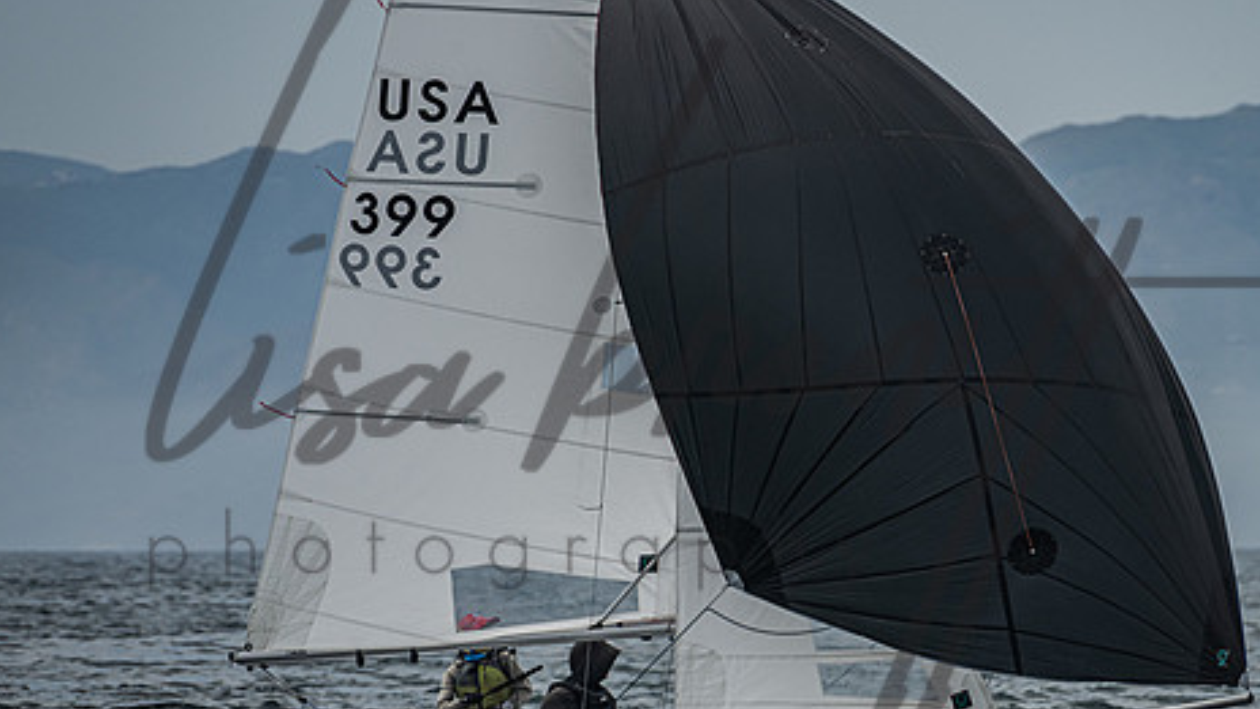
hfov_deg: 3.7
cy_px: 370
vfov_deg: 2.1
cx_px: 761
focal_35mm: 576
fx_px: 19244
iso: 320
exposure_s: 1/2000
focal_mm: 400
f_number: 8
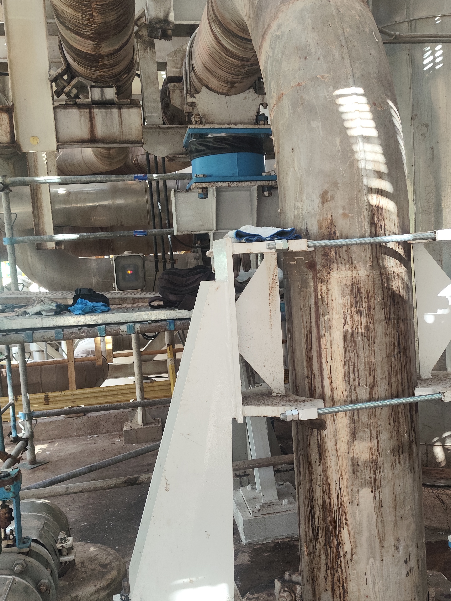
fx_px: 694
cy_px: 322
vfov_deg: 46.7
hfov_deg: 35.6
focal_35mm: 40
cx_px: 299
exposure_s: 1/120
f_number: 1.79
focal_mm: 4.71
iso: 160
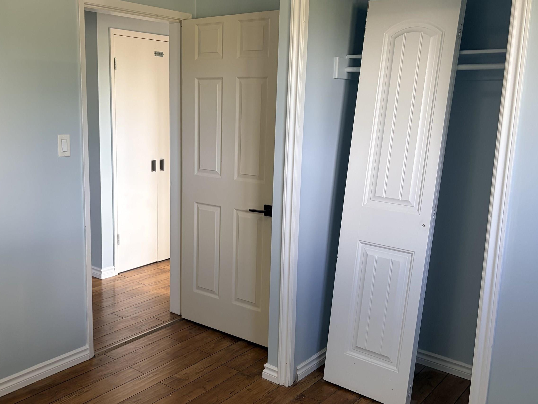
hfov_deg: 52.4
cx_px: 223
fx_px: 544
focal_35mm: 35
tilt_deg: -9.3
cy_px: 196
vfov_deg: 40.7
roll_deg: -0.2
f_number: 1.6
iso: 125
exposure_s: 1/104
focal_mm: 5.96
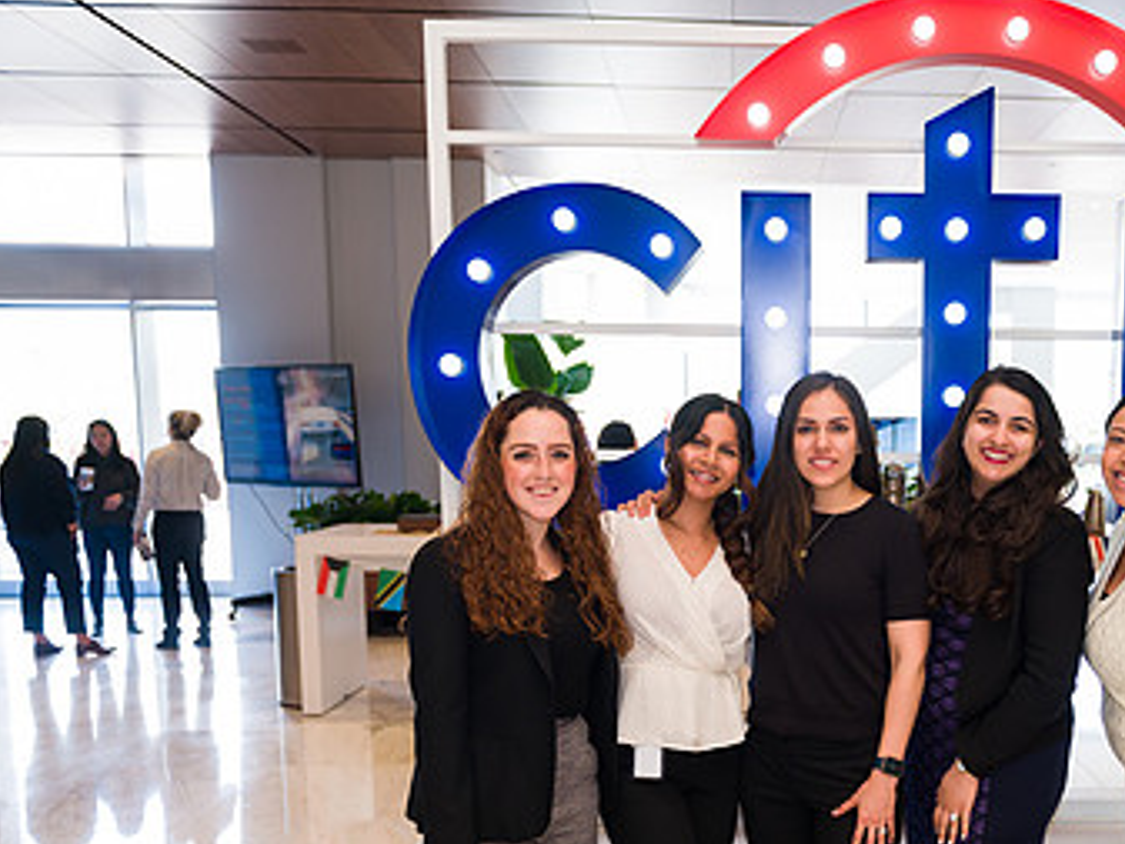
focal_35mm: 43
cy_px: 624
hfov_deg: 42.4
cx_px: 848
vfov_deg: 33.0
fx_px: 1398
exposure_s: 1/200
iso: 500
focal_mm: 26
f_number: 4
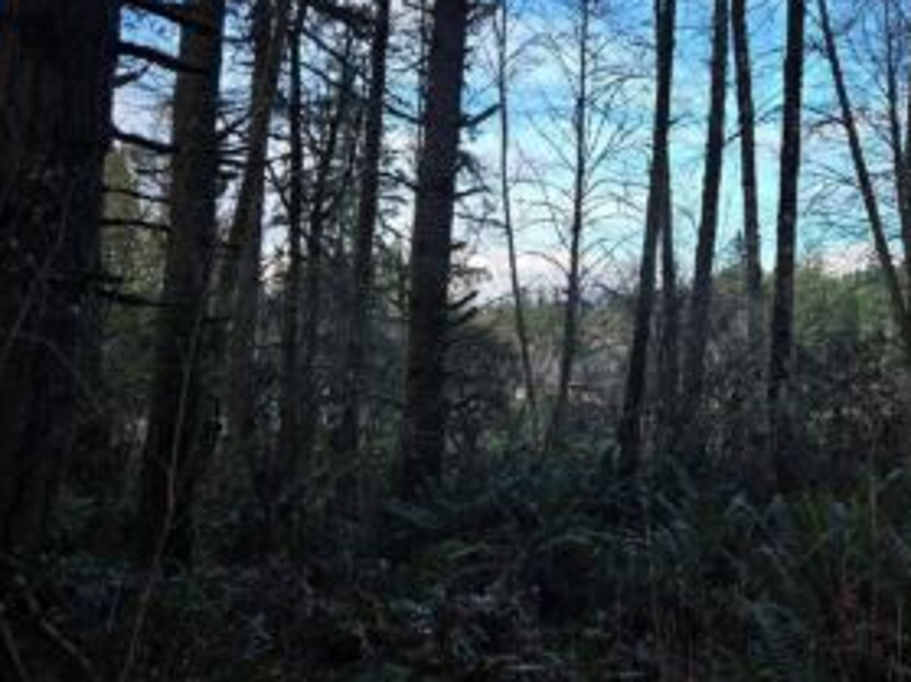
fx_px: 868
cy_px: 261
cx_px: 568
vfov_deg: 42.6
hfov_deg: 54.8
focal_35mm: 33
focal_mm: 5.4
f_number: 1.8
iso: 25
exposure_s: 1/560
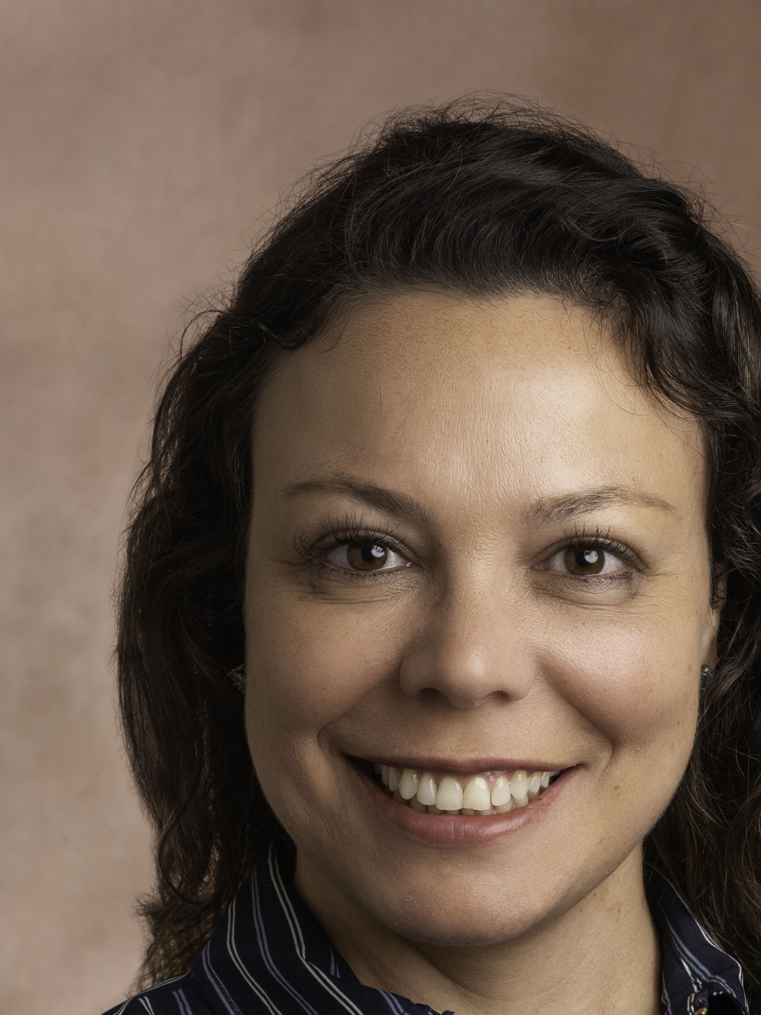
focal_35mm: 177
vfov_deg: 11.1
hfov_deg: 8.4
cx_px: 498
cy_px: 924
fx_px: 5187
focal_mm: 100
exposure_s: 1/125
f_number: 16
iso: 250
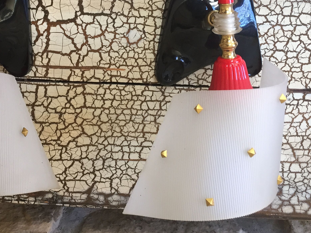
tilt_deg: -73.3
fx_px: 458
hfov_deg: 36.8
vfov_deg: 27.9
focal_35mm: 51
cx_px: 85
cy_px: 40
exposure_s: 1/33
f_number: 2.2
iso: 50
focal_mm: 4.15
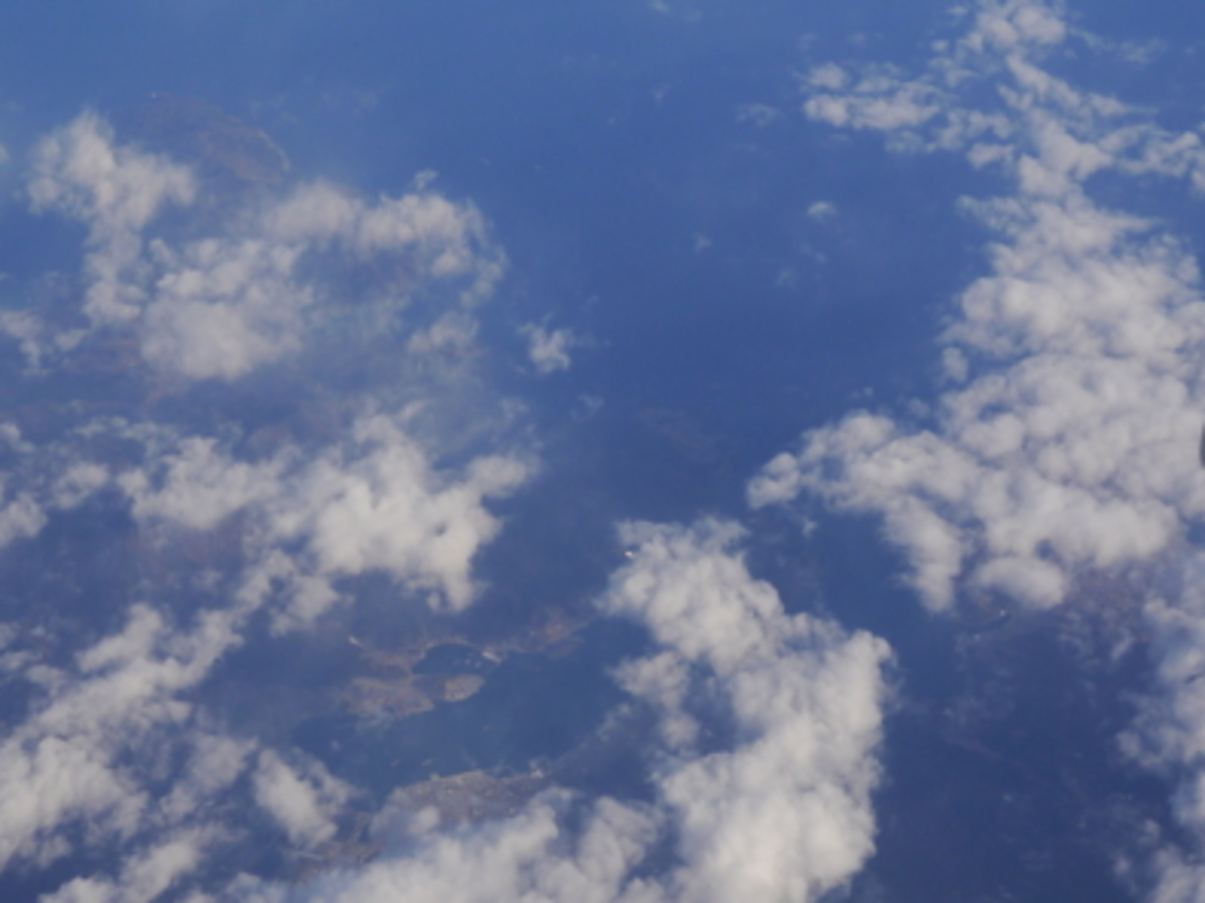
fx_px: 2540
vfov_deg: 20.0
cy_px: 651
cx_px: 668
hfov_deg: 26.7
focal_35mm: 73
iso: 160
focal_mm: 20
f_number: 5
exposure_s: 1/1000
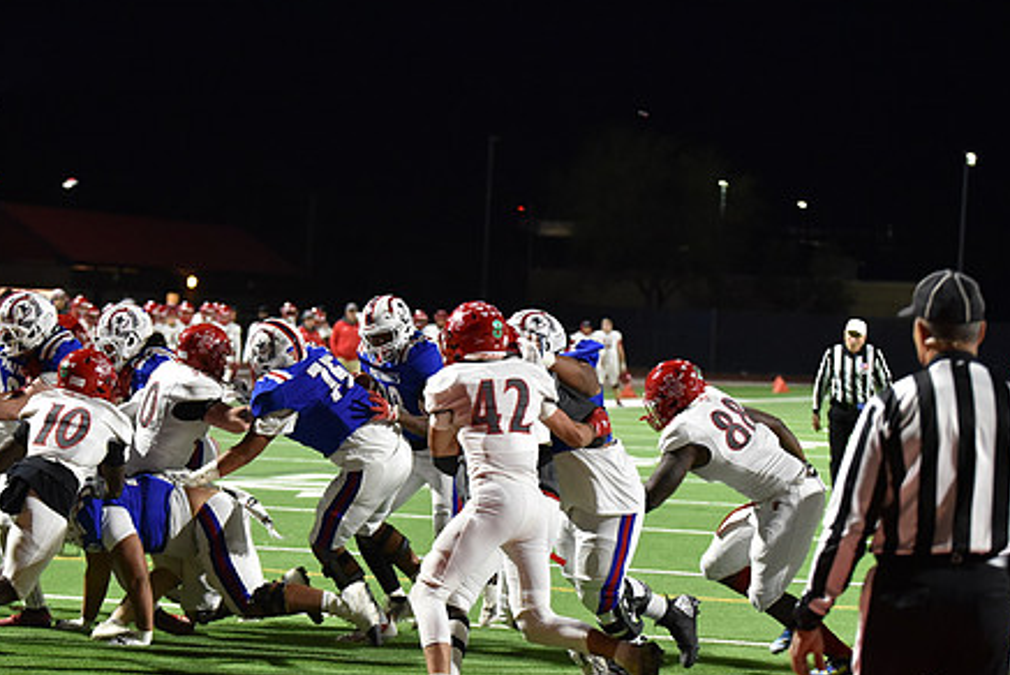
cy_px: 431
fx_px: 3425
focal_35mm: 122
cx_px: 361
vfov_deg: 11.2
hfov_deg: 16.7
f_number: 2.8
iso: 5000
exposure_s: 1/500
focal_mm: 92
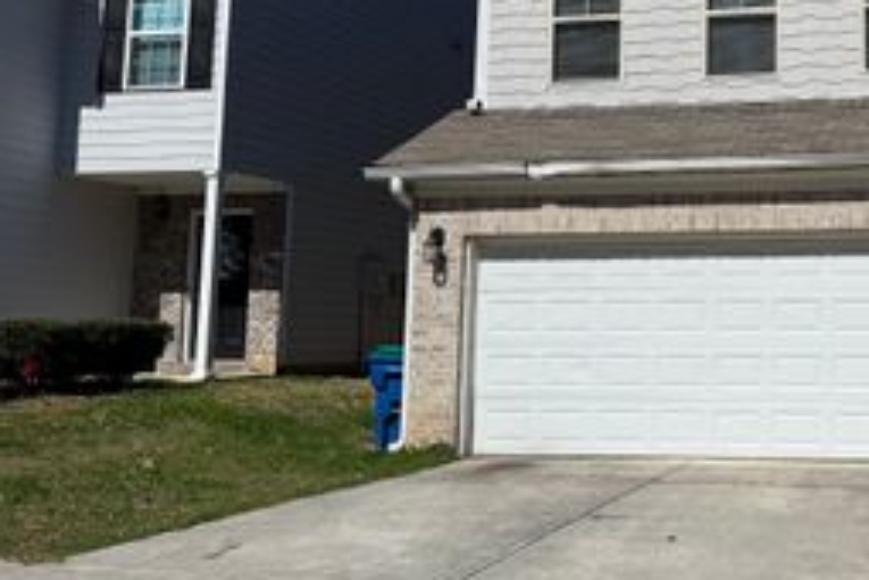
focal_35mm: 49
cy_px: 193
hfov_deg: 37.1
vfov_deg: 27.4
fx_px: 1183
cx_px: 821
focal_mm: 6.76
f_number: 1.78
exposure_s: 1/11905
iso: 80
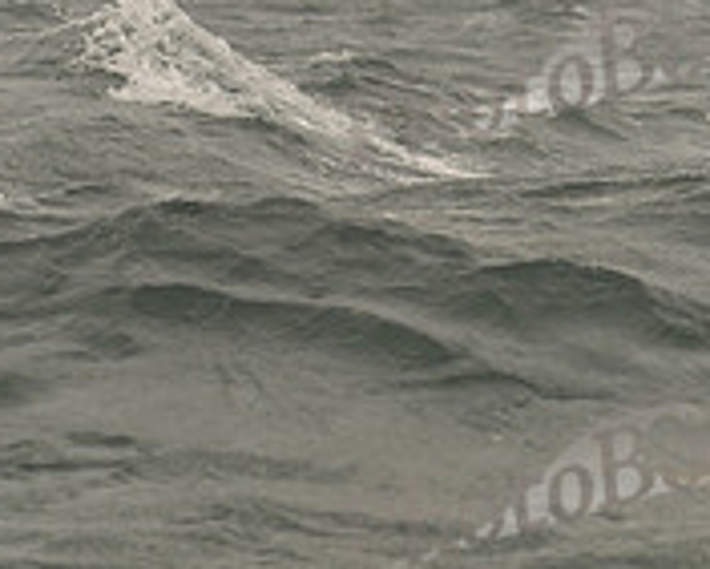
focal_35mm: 578
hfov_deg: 3.3
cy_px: -200
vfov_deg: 2.7
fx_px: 12143
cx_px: 1113
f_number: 5
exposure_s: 1/1000
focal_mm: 125
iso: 200
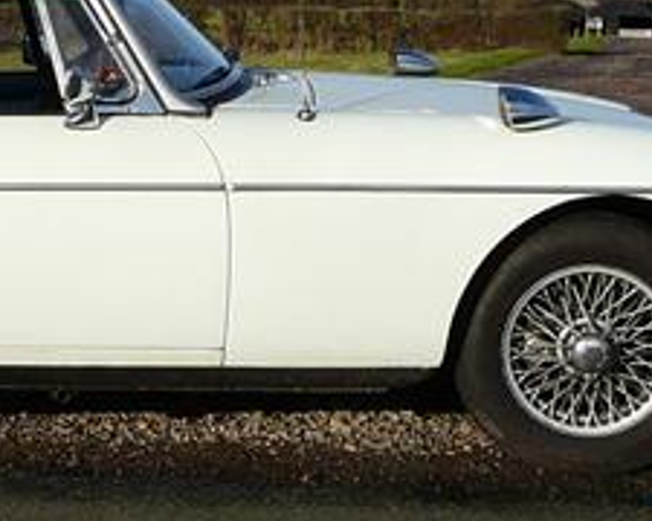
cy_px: 206
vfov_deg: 12.3
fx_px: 2412
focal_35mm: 125
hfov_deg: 15.1
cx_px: -12
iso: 100
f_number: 5.6
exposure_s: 1/400
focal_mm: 4.6
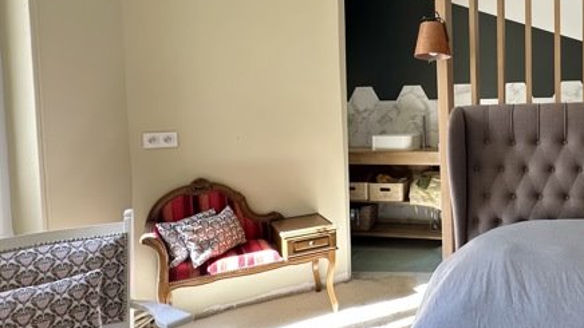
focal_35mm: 28
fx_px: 433
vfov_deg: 41.2
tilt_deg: -0.9
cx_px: 471
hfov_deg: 62.0
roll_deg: +1.2
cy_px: 127
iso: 160
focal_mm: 2.22
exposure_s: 1/99
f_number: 2.2
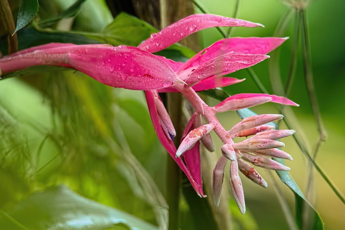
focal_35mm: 750
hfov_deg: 2.7
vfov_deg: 1.8
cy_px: 115
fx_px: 7187
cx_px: 172
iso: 1600
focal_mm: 500
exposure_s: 1/100
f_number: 6.3
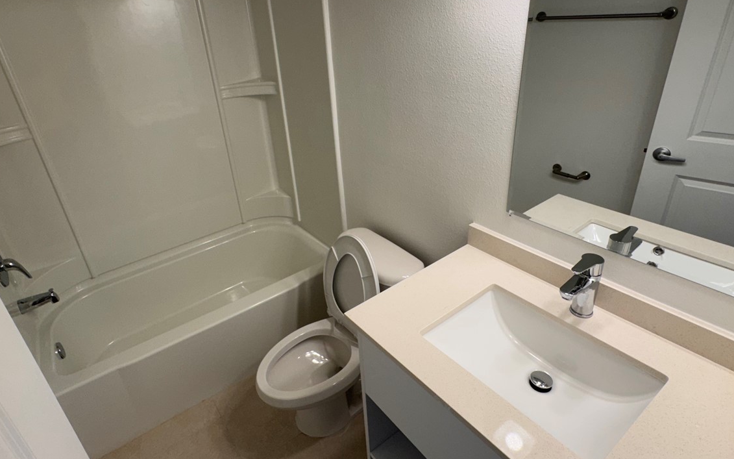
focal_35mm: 21
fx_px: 420
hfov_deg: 82.1
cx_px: 334
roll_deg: +6.2
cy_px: 204
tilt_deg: -26.1
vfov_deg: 57.1
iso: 40
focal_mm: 2.22
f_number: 2.2
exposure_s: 1/131
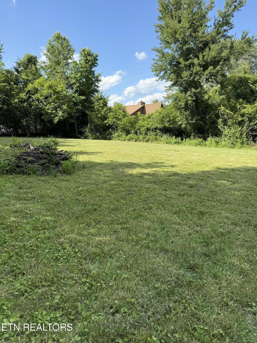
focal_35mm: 24
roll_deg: +1.0
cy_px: 172
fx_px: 238
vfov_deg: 71.6
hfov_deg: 56.8
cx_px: 128
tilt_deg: -8.7
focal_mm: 6.76
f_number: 1.78
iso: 80
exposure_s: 1/2232
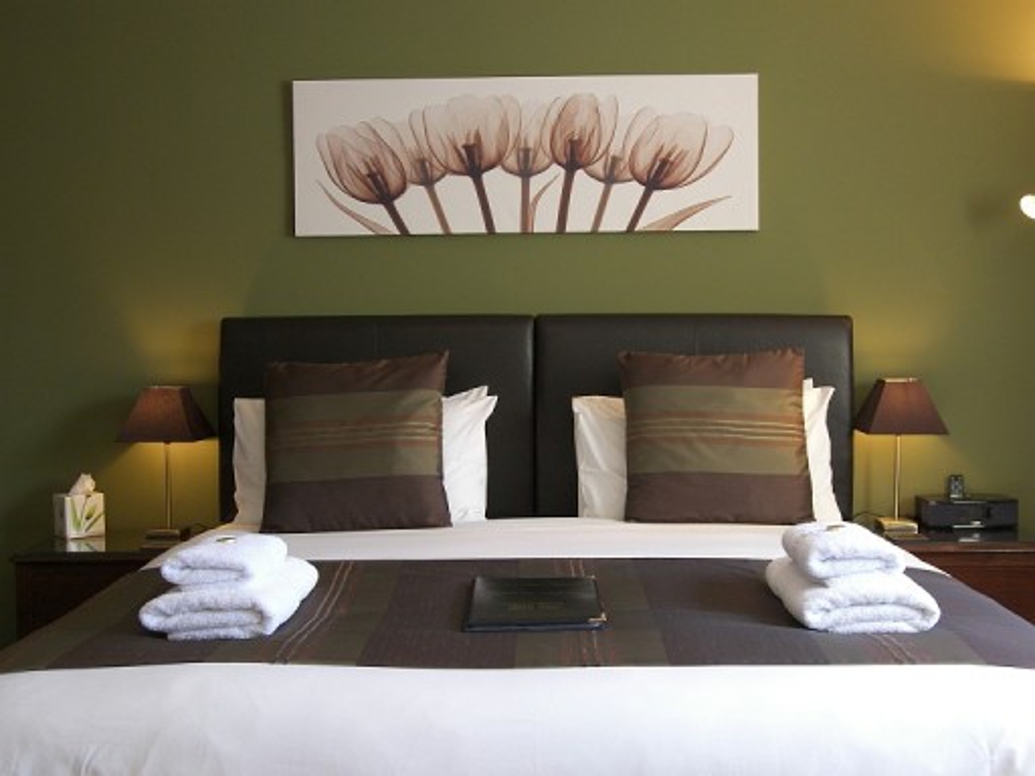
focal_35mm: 41
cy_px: 388
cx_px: 518
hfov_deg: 45.8
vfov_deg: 35.1
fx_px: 1226
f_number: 3.2
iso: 100
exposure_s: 1/30
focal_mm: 8.7
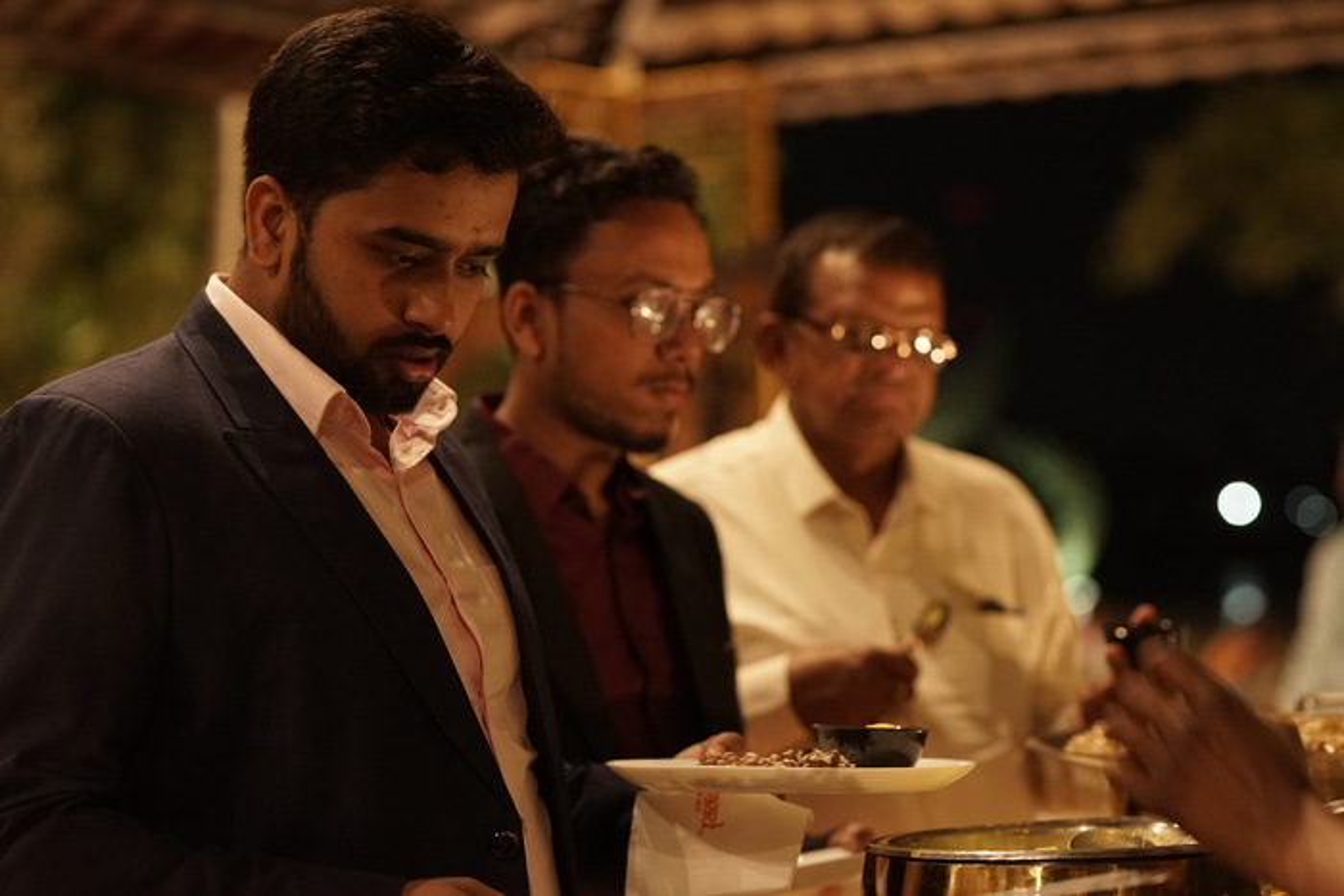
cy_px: 448
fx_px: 3174
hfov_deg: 23.9
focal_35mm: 85
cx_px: 672
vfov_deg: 16.1
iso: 1600
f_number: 2.8
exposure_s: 1/80
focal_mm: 85
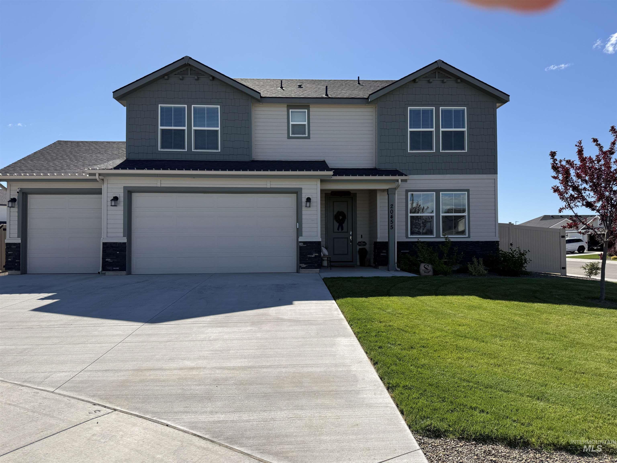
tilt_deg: +2.3
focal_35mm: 24
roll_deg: +0.2
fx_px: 428
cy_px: 232
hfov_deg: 71.6
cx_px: 308
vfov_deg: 56.8
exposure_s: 1/4673
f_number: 1.78
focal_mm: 6.76
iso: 80
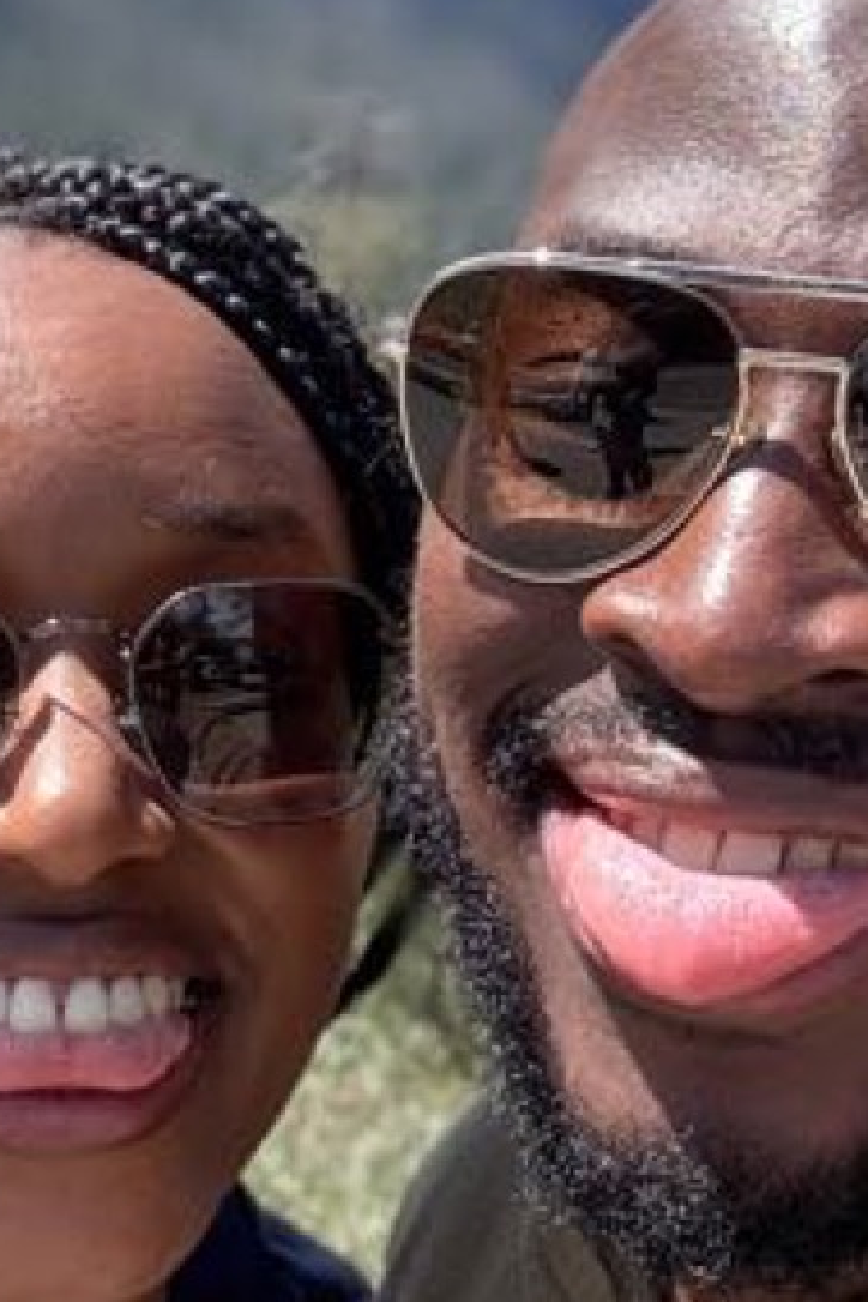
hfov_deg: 14.9
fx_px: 3327
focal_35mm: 92
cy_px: 362
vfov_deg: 22.0
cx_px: 333
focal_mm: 2.69
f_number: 1.9
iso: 25
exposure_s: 1/304
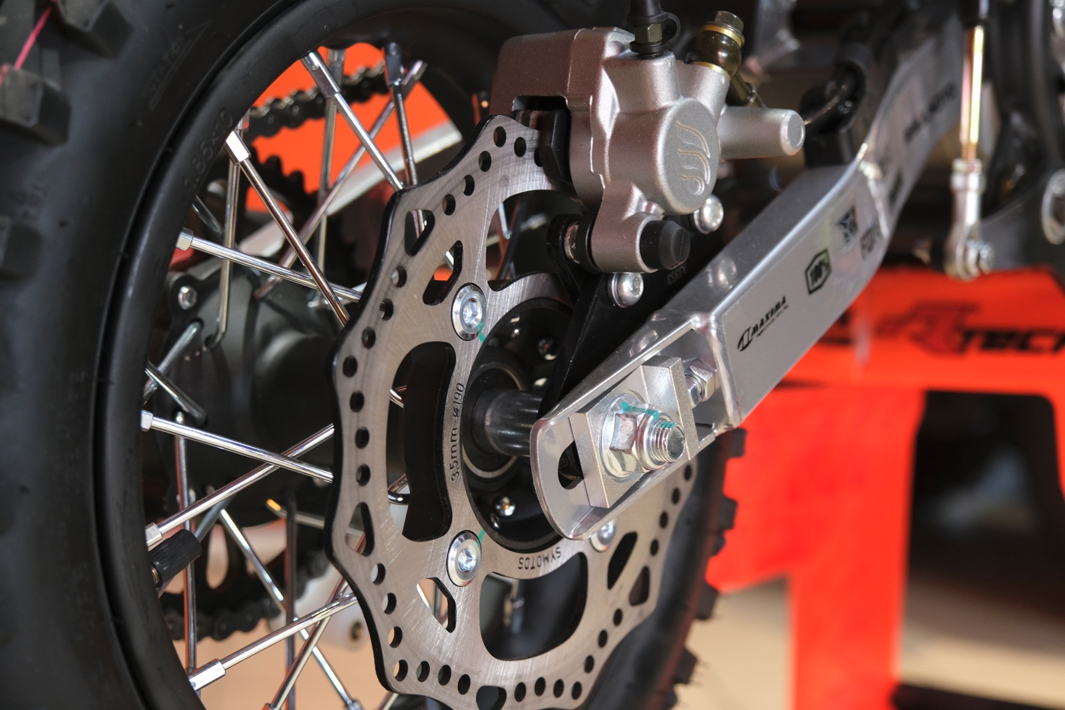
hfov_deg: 33.9
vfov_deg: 23.0
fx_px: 1745
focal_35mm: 59
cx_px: 532
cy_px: 355
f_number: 4
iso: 1250
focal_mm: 39.3
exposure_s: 1/100
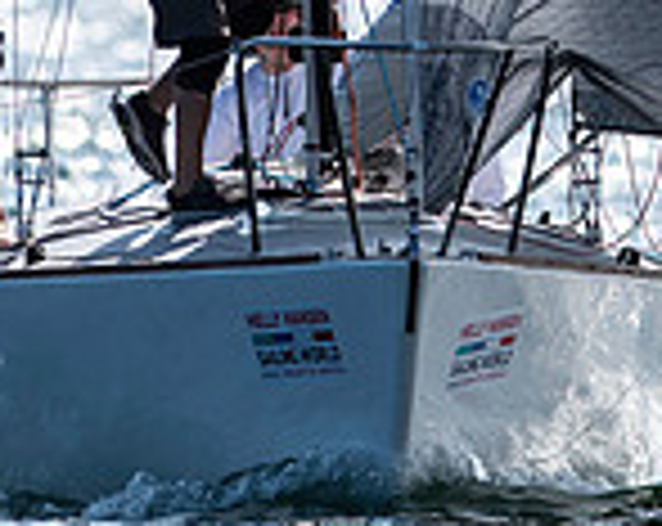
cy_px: -173
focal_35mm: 1751
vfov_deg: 0.9
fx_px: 34239
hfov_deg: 1.1
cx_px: 703
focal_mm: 300
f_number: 5
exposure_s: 1/3200
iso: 200
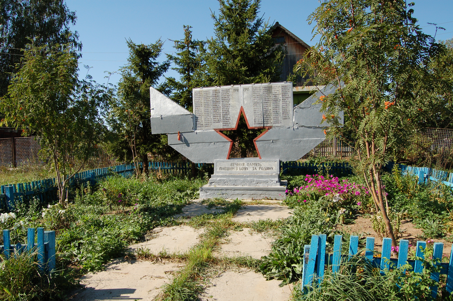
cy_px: 150
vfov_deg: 47.8
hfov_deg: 67.4
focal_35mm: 27
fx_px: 339
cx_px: 226
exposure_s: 1/250
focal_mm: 18
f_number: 9
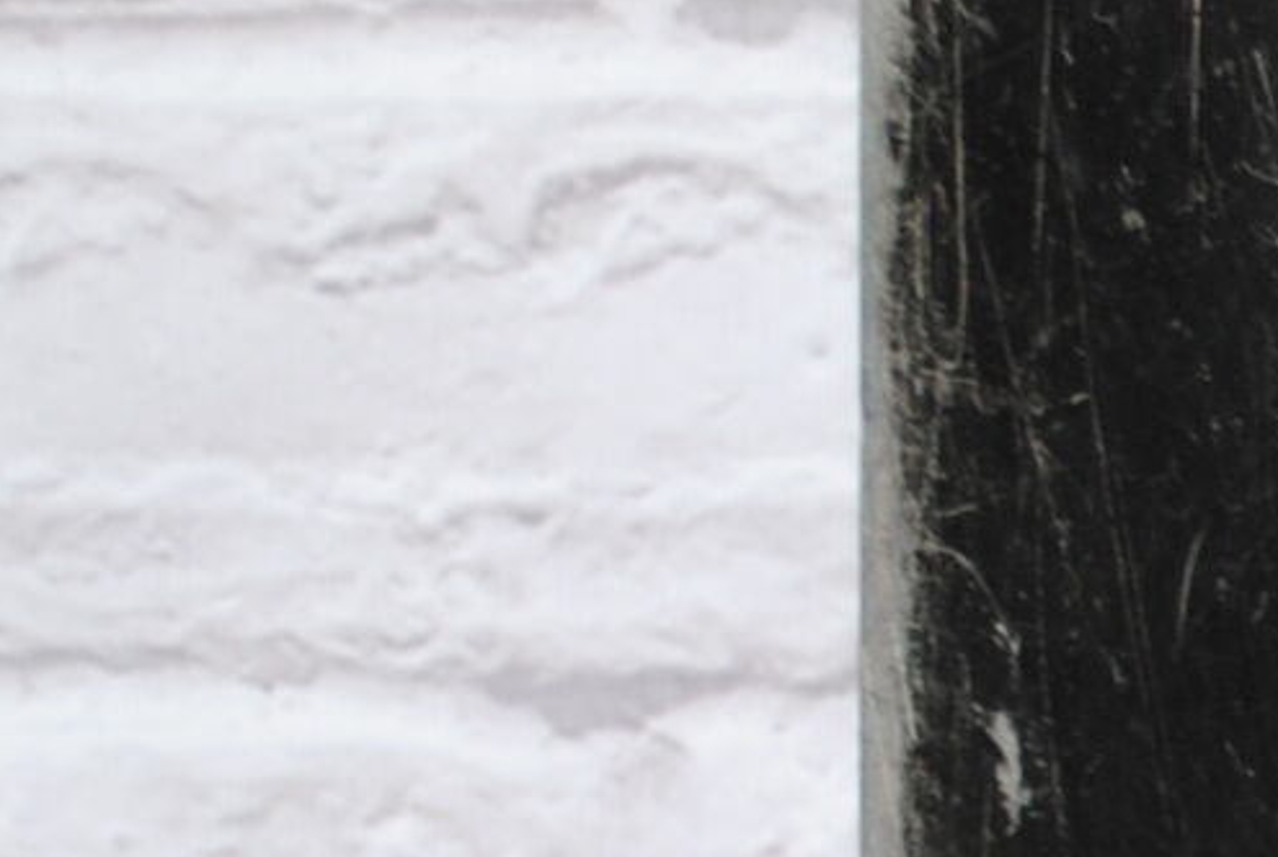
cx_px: 2948
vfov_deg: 4.8
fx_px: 9993
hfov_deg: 6.9
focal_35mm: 281
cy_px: 1923
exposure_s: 1/30
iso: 200
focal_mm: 32
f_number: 4.8
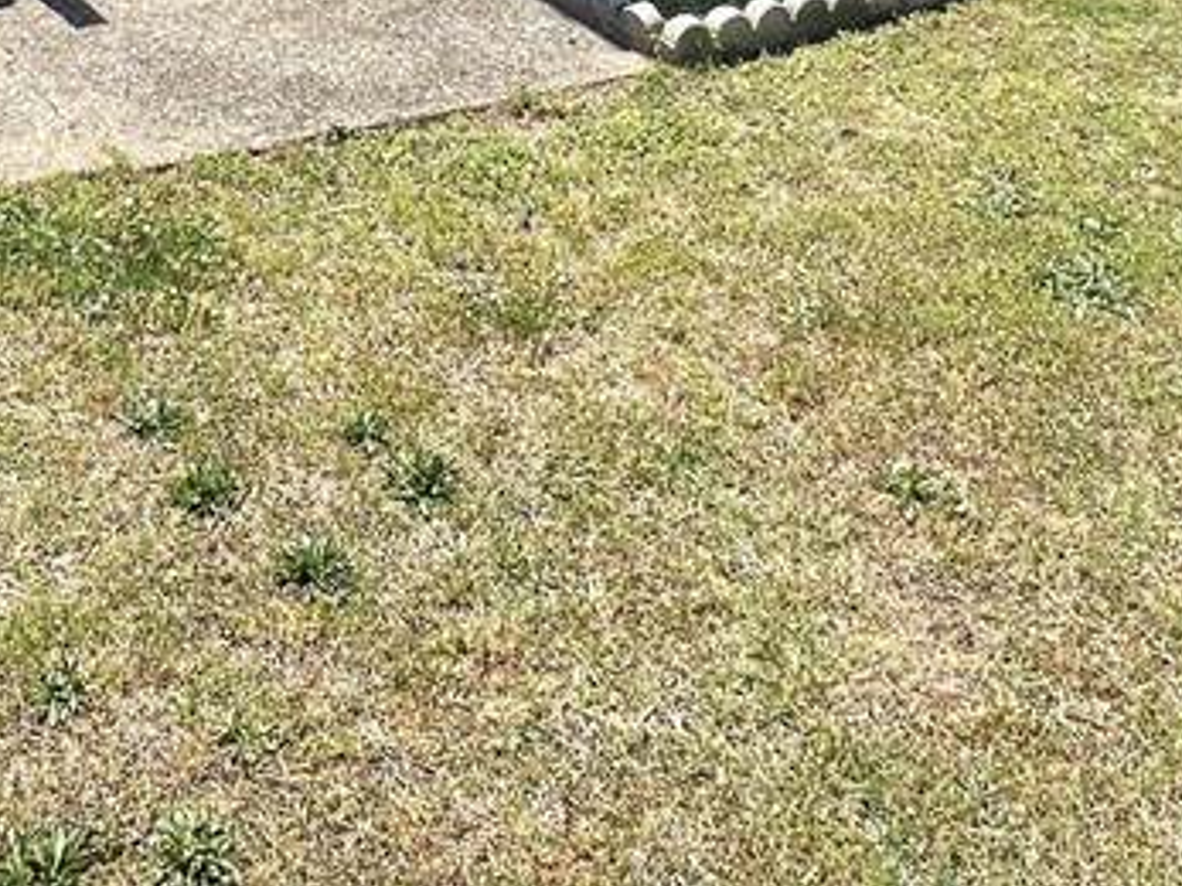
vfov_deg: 20.4
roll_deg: +0.5
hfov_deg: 38.3
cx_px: 249
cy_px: -746
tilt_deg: +4.4
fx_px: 1638
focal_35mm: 48
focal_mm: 1.57
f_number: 1.8
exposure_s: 1/547
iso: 32
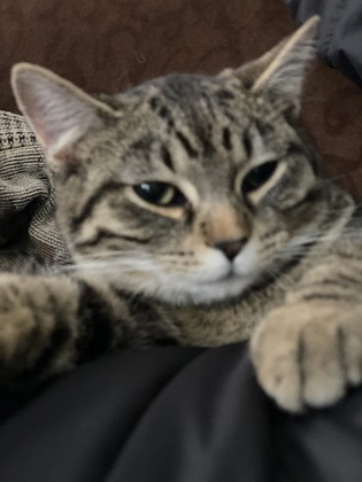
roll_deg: +1.2
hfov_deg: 28.0
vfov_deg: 36.8
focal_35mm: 52
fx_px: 725
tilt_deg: -3.3
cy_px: 241
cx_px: 181
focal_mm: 6
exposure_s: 1/15
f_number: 2
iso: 640
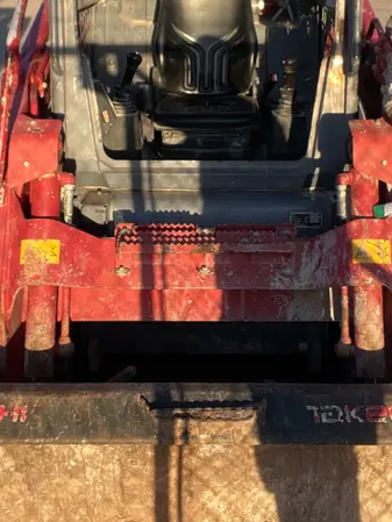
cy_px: 168
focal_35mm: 49
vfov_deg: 38.4
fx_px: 739
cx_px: 207
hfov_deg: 29.7
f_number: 2.2
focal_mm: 2.71
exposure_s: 1/389
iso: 25
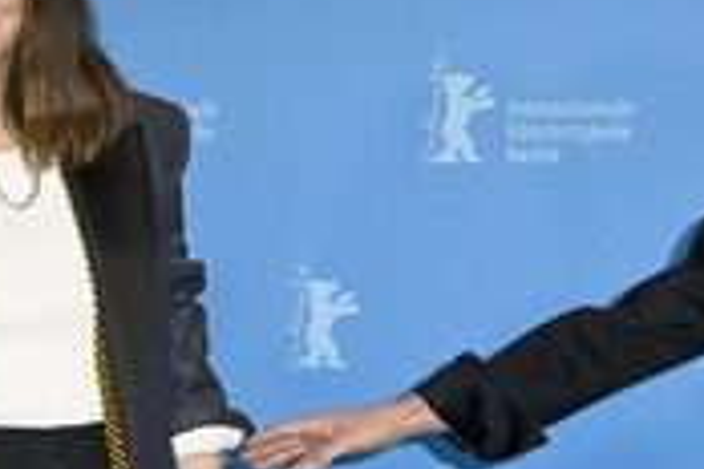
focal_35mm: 145
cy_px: 348
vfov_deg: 9.4
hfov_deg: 14.1
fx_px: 2835
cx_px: 467
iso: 800
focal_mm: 56
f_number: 5.6
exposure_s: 1/200
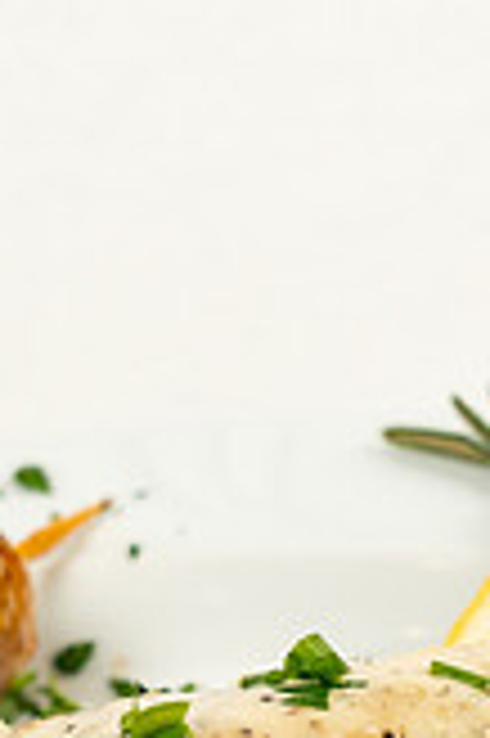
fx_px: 4358
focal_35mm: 213
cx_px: 287
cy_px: 767
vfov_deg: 9.6
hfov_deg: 6.4
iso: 800
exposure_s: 1/200
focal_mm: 54
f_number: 11
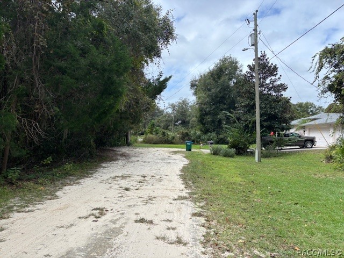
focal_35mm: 26
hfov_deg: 67.3
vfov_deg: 53.1
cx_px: 172
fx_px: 258
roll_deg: -1.9
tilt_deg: +3.4
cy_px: 129
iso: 50
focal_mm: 5.96
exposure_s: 1/1522
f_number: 1.6
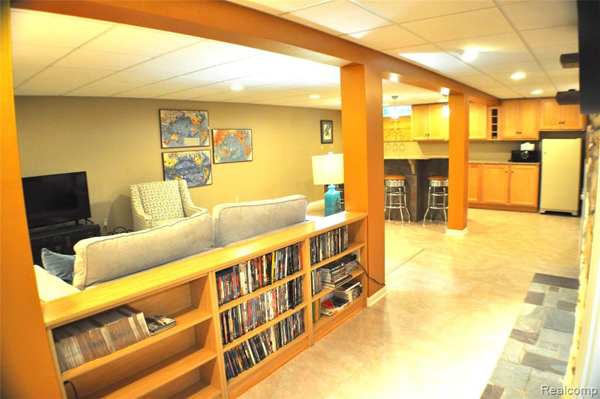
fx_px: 499
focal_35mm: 30
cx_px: 300
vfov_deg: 43.5
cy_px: 200
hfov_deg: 62.0
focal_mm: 20
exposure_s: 1/90
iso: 800
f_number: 3.8
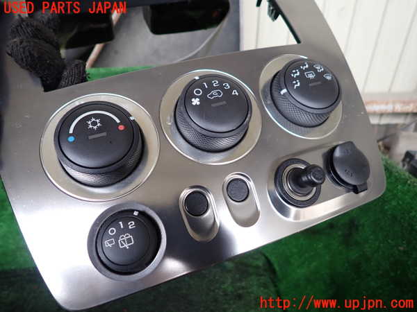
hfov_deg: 69.4
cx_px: 208
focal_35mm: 25
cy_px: 156
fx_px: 301
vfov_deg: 54.9
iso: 100
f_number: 2
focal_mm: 4.5
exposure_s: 1/60
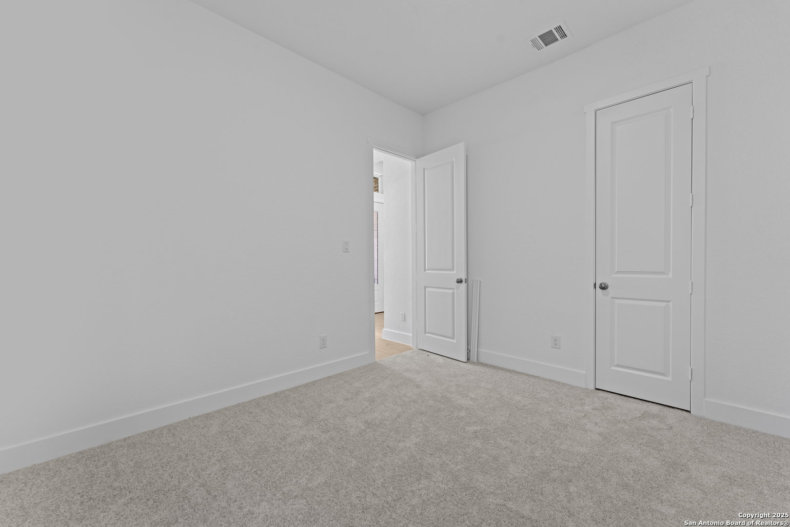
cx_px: 395
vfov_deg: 81.2
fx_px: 307
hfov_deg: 104.3
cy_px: 264
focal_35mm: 14
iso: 160
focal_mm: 14
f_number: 8
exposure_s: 1/1.67
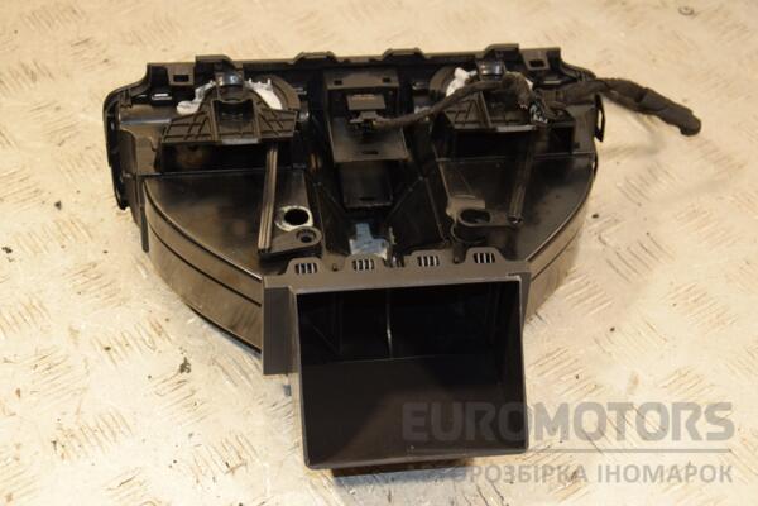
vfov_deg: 18.2
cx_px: 379
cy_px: 253
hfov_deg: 27.0
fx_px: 1579
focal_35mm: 75
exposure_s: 1/125
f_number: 5
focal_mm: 50
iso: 800
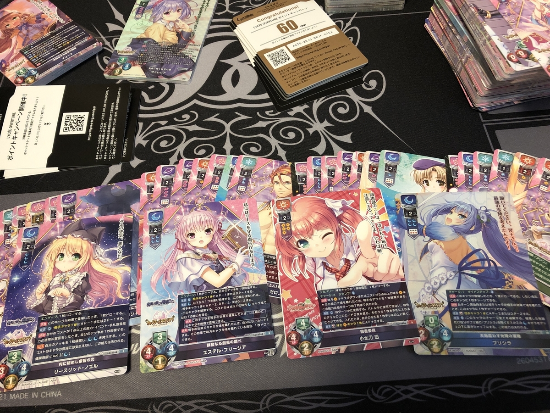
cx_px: 275
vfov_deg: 49.7
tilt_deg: -58.5
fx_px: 445
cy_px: 206
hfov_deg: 63.4
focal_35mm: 28
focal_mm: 3.99
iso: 80
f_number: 1.8
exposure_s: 1/17
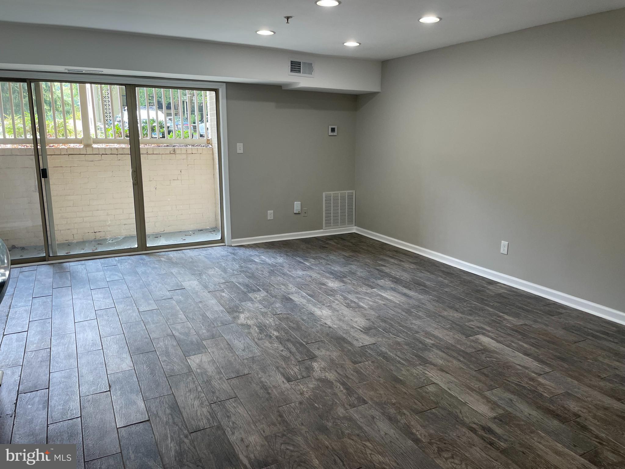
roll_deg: +0.5
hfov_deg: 67.3
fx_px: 469
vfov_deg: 53.1
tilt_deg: -11.1
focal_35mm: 26
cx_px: 312
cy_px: 234
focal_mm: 4.2
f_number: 1.6
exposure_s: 1/120
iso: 64
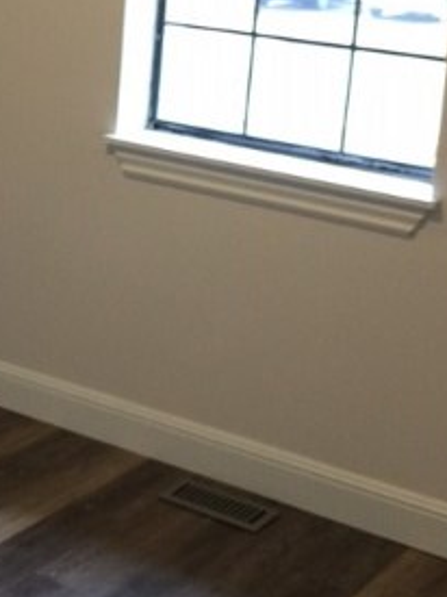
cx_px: 54
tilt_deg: -13.2
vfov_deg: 24.0
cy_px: 182
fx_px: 1396
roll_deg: -3.4
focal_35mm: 81
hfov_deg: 17.9
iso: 32
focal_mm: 4.15
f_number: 2.2
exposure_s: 1/15
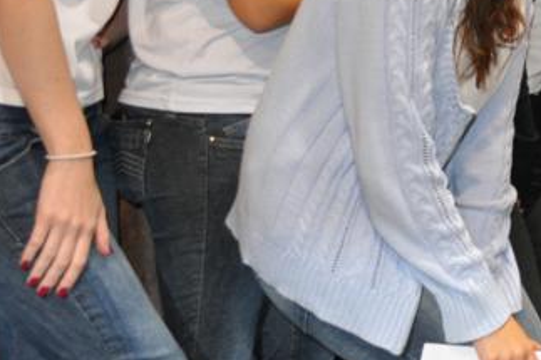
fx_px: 1427
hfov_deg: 18.8
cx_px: 826
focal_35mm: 95
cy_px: -45
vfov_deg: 14.0
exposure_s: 1/60
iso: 800
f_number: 3.8
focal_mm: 20
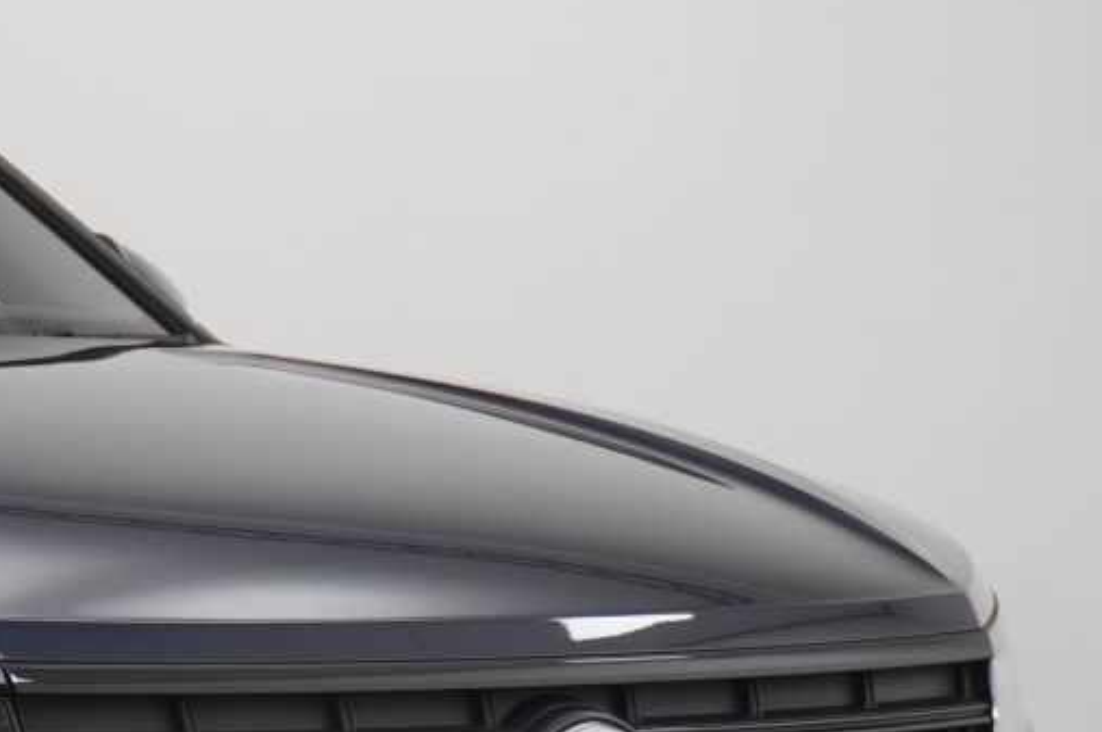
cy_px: 780
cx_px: -496
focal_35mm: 166
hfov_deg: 11.9
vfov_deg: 8.2
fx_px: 5063
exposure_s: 1/30
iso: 400
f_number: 5.6
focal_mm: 35
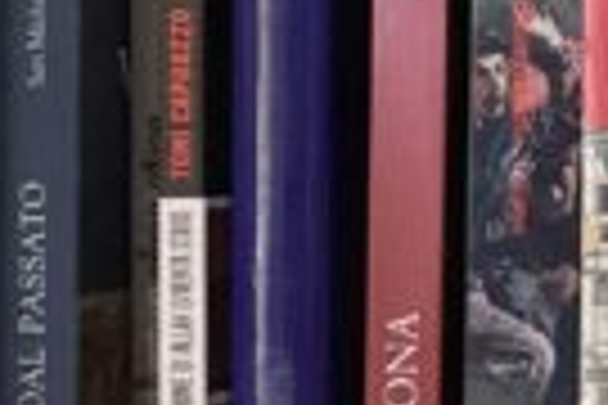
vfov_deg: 11.0
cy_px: 155
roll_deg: -0.5
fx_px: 2111
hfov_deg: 14.3
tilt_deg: +0.5
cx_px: 1128
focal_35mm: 125
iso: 640
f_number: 1.8
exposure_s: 1/30
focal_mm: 4.25
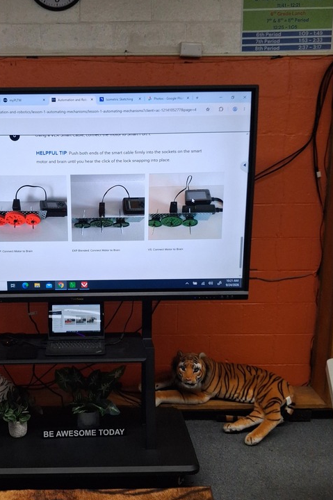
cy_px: 264
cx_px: 90
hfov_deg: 32.8
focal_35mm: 40
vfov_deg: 48.4
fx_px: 555
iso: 125
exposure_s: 1/120
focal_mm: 4
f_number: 1.8
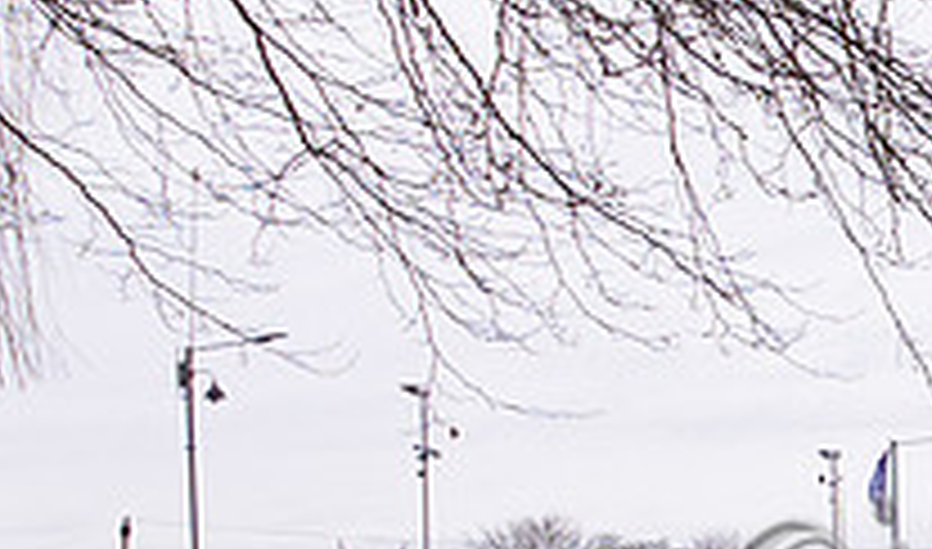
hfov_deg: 15.2
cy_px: 607
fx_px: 2975
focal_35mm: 119
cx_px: 1728
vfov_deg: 10.4
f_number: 4
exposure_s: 1/125
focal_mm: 10.9
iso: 200
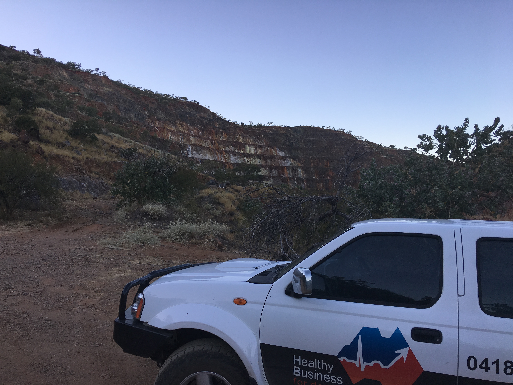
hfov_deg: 61.7
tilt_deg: +1.3
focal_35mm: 29
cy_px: 192
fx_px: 430
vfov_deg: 48.2
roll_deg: -1.4
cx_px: 256
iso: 25
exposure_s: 1/221
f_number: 2.2
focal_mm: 4.15
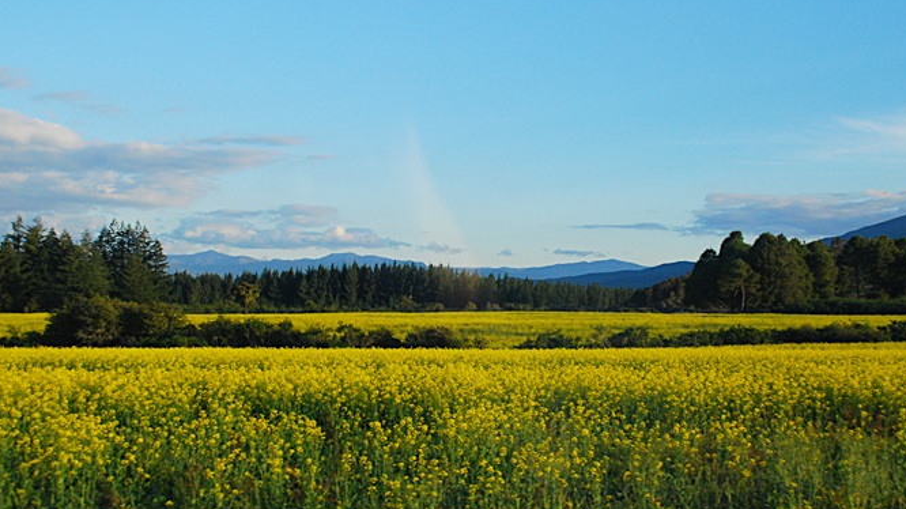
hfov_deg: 35.7
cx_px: 446
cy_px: 259
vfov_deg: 20.5
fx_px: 1408
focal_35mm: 59
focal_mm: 31
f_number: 5.6
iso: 400
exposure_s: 1/640
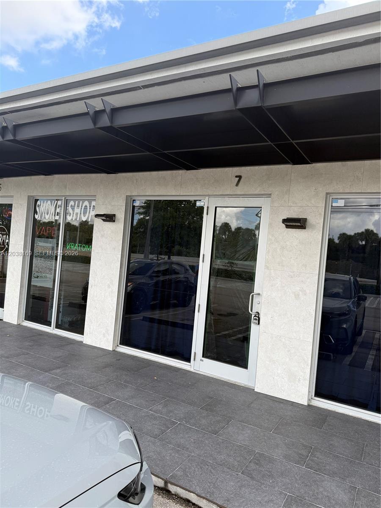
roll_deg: -7.3
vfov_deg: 71.6
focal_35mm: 24
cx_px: 190
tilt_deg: -0.2
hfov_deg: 56.8
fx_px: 352
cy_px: 254
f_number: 1.78
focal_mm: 6.76
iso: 100
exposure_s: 1/943
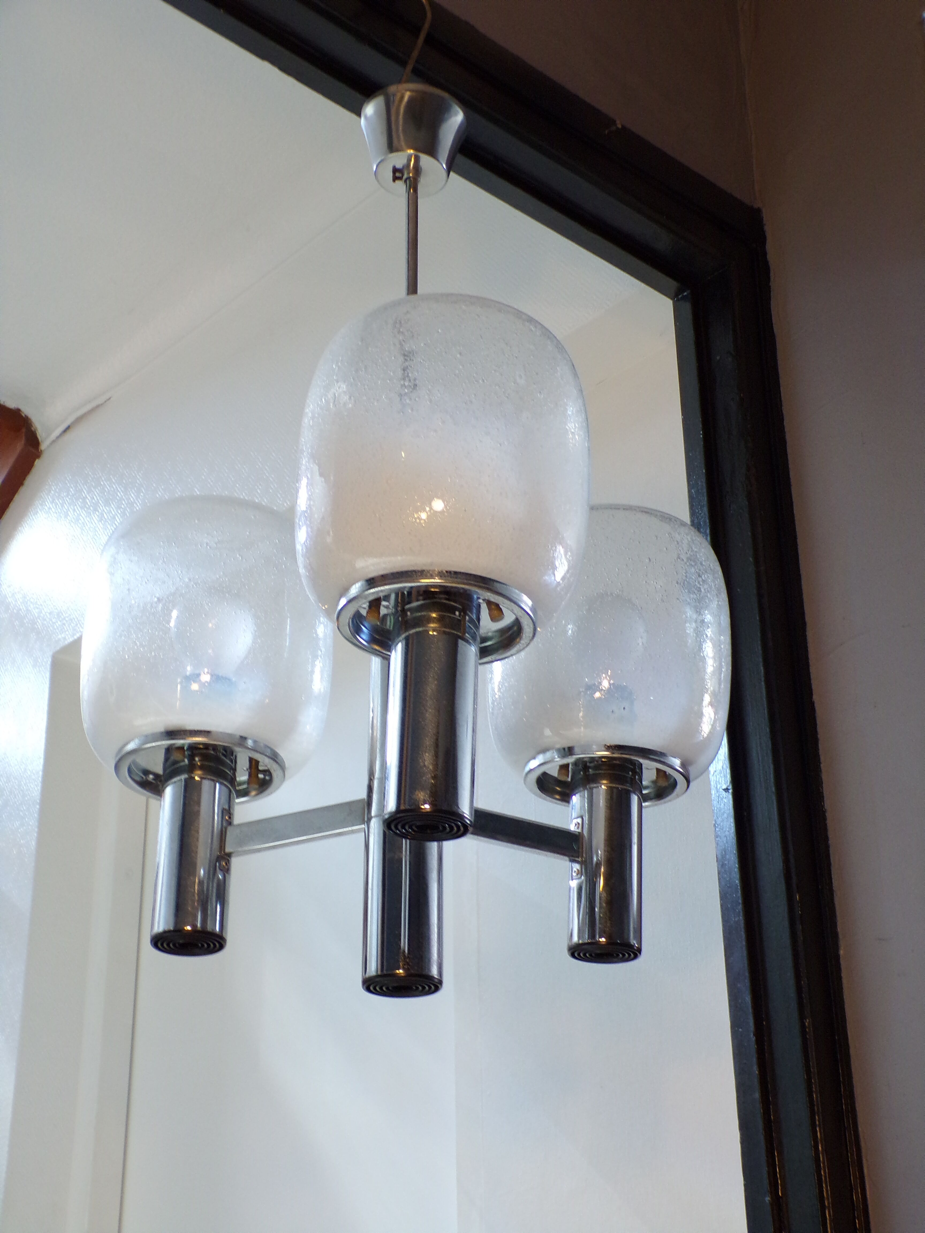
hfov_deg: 29.7
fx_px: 1746
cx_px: 462
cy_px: 616
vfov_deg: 38.9
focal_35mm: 49
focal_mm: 8.7
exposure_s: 1/25
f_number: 3.5
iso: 200
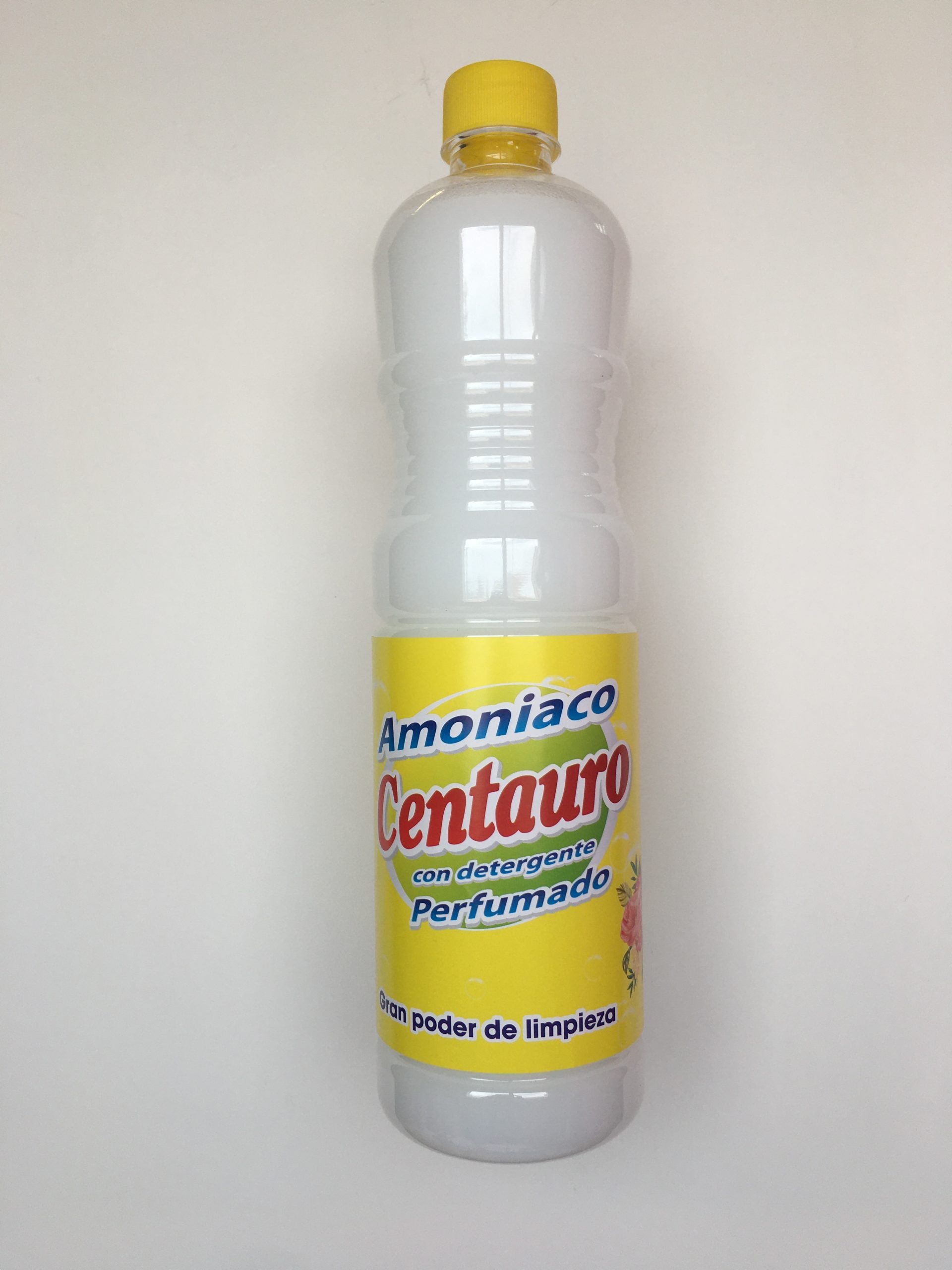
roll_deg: +0.5
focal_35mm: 29
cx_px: 476
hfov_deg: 48.2
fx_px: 1063
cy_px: 635
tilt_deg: +0.6
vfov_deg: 61.7
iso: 25
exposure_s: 1/390
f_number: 2.2
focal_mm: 4.15
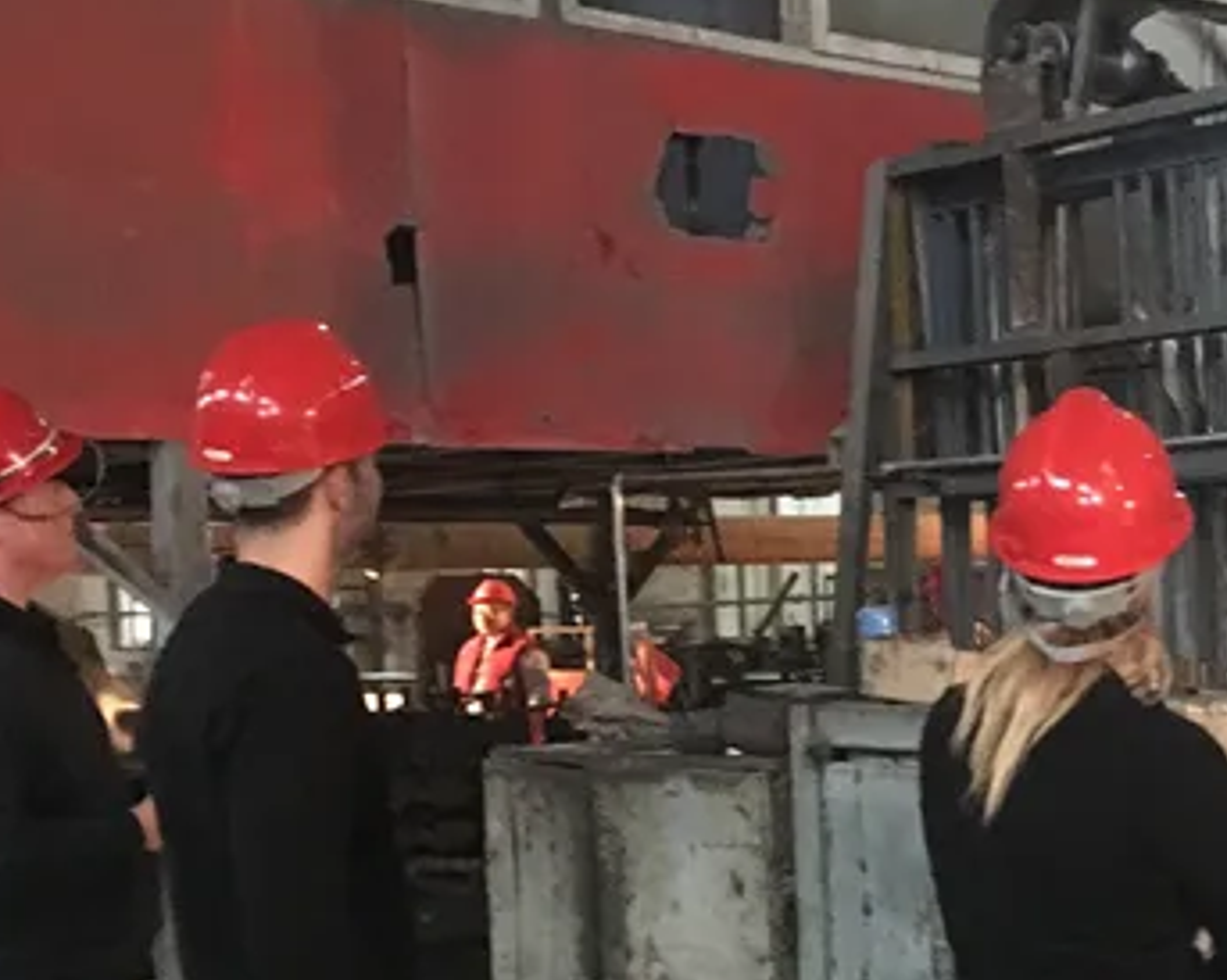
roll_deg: +1.8
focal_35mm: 66
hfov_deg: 27.6
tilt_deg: -2.0
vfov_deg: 23.0
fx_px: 2395
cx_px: 1113
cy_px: 683
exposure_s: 1/17
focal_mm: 4.15
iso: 640
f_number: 2.2
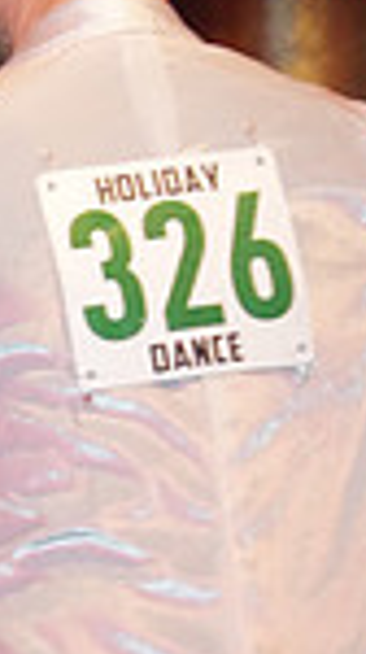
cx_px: -294
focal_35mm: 223
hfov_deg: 5.3
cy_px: 920
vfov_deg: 9.5
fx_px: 3860
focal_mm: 55
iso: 4000
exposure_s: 1/200
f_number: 4
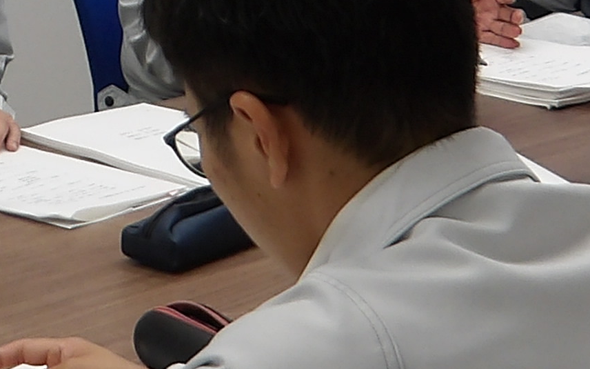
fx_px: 2476
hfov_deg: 13.1
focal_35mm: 154
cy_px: -279
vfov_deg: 8.2
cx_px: -180
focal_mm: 4.9
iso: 100
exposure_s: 1/61
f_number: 3
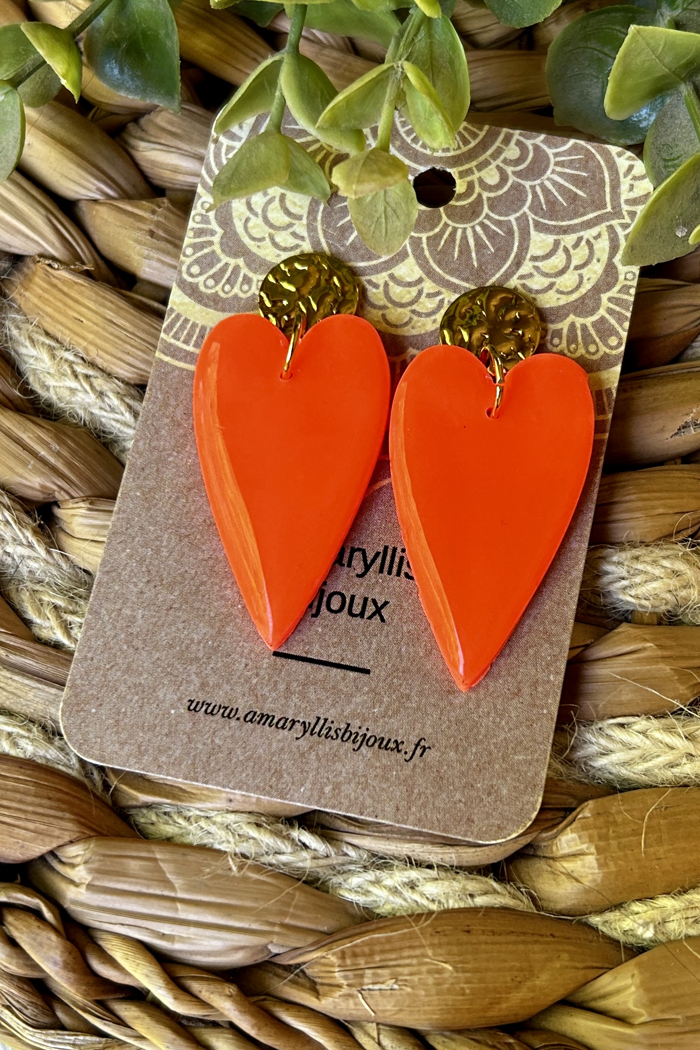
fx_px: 817
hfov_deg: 46.2
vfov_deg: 65.5
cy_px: 522
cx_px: 407
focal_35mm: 28
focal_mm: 5.7
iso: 80
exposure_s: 1/121
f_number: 1.5
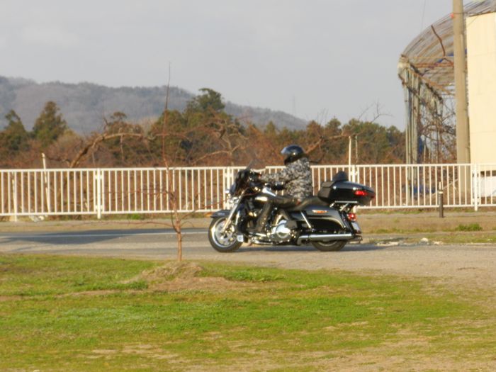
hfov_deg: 9.2
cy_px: 186
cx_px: 248
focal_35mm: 215
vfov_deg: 6.9
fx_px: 3081
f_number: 8
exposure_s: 1/320
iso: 400
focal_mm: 38.2
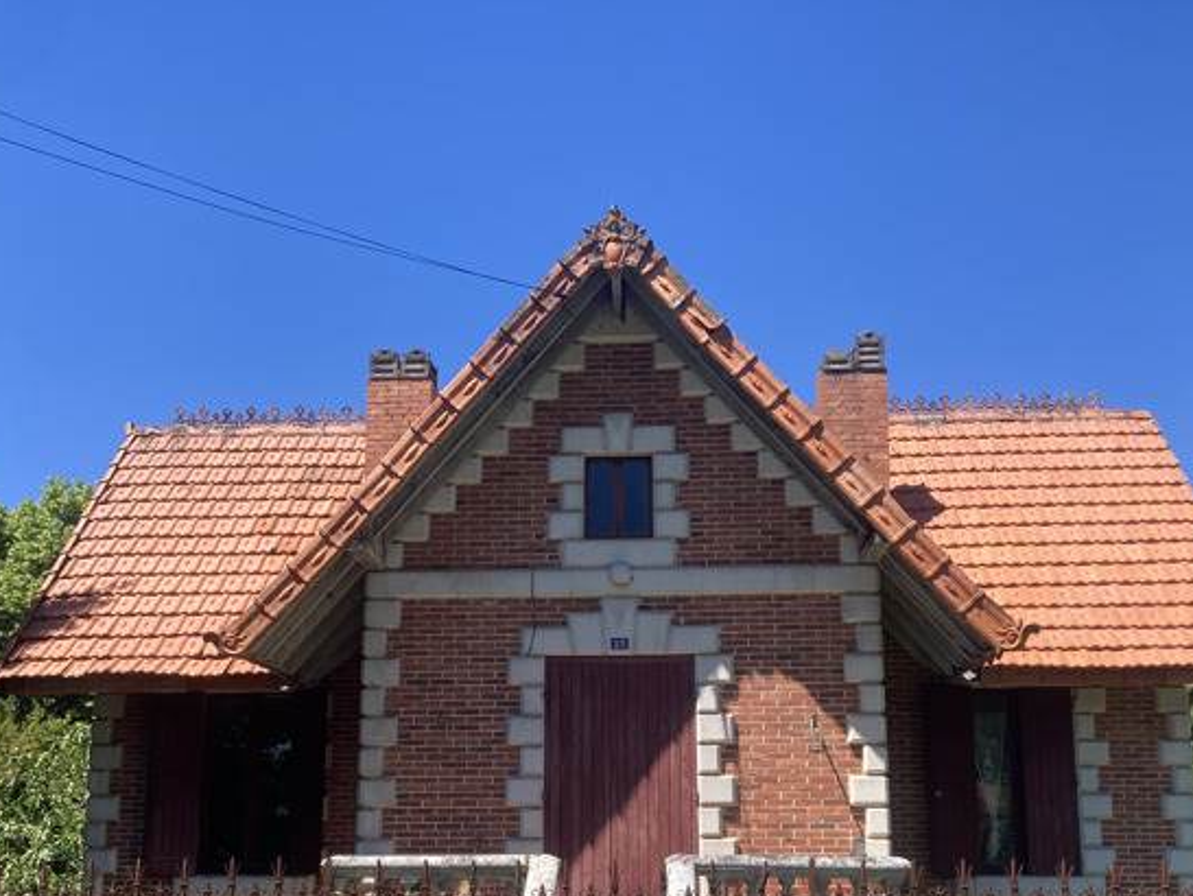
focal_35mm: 41
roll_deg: -1.1
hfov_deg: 45.8
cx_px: 599
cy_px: 651
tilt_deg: +11.9
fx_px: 1414
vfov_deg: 34.6
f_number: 1.8
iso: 20
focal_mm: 3.99
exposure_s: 1/1297
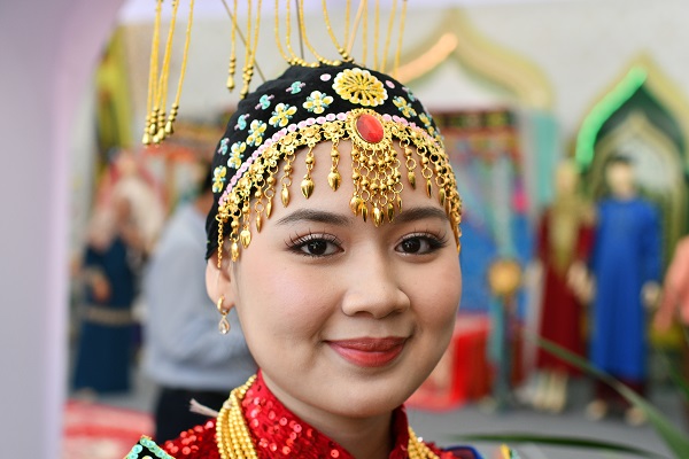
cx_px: 344
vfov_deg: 26.0
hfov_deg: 38.2
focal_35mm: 52
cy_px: 230
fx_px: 995
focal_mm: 35
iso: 400
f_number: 3.5
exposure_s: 1/1000
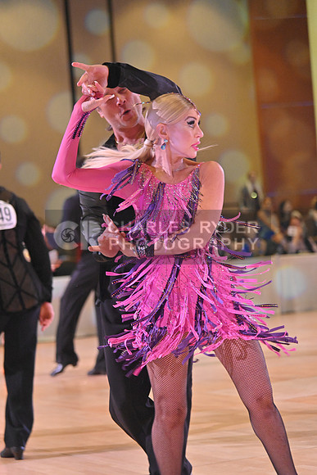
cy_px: 238
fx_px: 1452
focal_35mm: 110
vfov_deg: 18.6
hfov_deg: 12.5
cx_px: 158
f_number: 5
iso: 4000
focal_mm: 110
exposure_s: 1/400
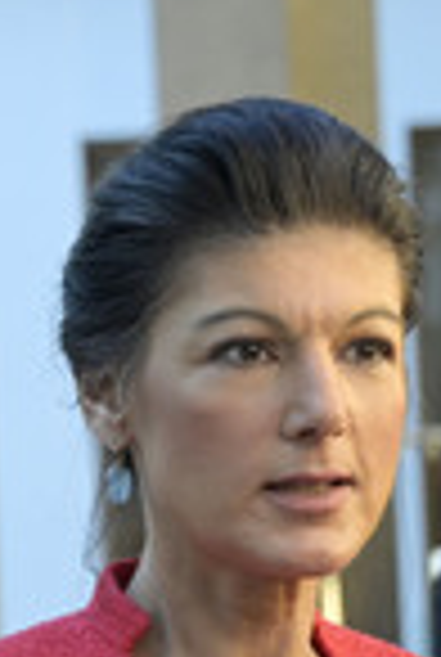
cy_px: 657
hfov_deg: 5.8
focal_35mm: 240
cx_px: 286
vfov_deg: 8.5
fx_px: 4389
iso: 8000
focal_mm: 78
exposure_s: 1/320
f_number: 5.6
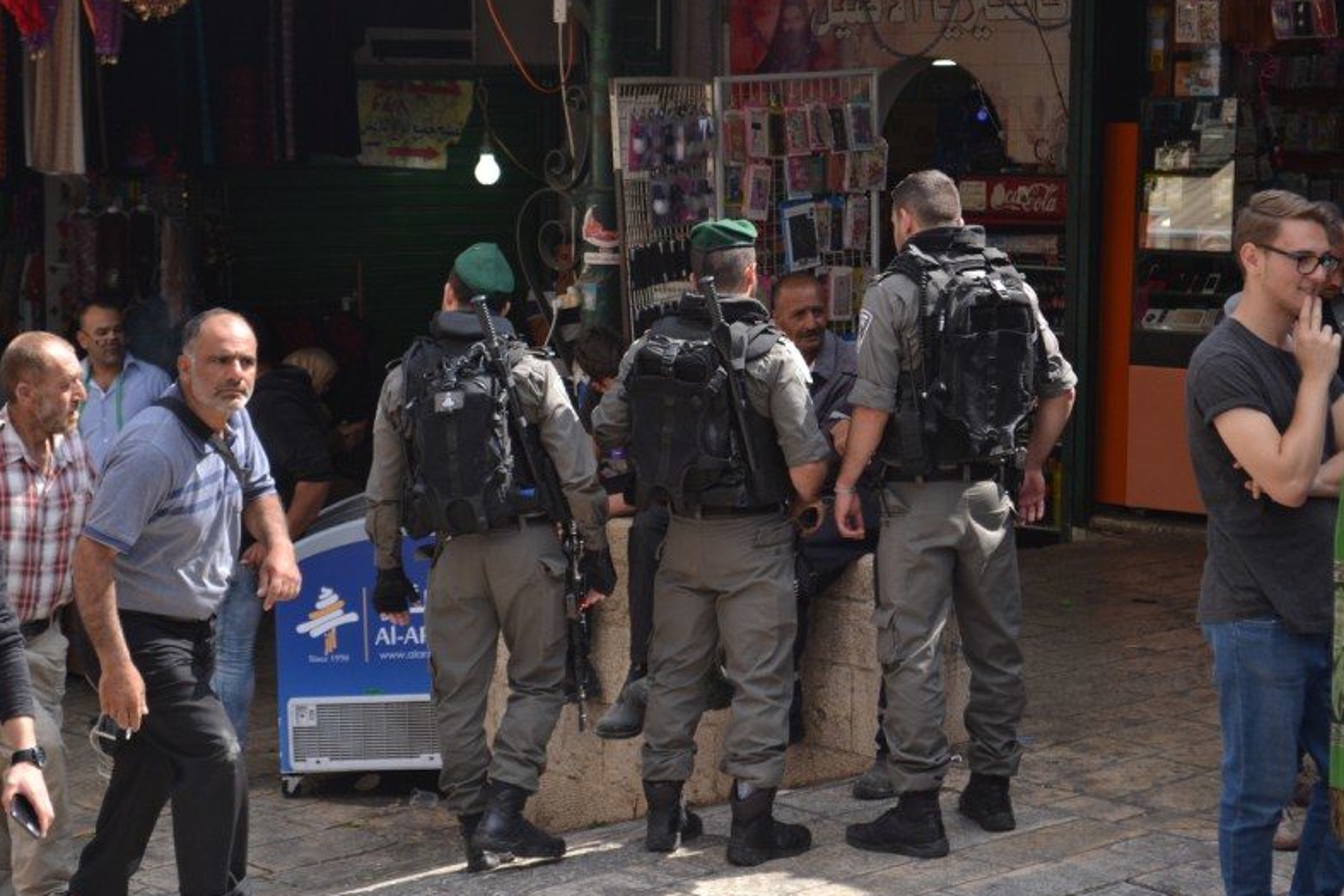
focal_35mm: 84
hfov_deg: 24.3
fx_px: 3118
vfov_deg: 16.4
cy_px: 451
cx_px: 669
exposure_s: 1/500
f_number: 5.6
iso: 400
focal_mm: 55
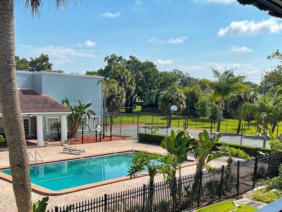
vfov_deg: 34.3
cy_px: 162
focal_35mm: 41
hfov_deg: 45.7
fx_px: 334
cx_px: 126
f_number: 1.6
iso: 32
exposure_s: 1/3922
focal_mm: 5.1
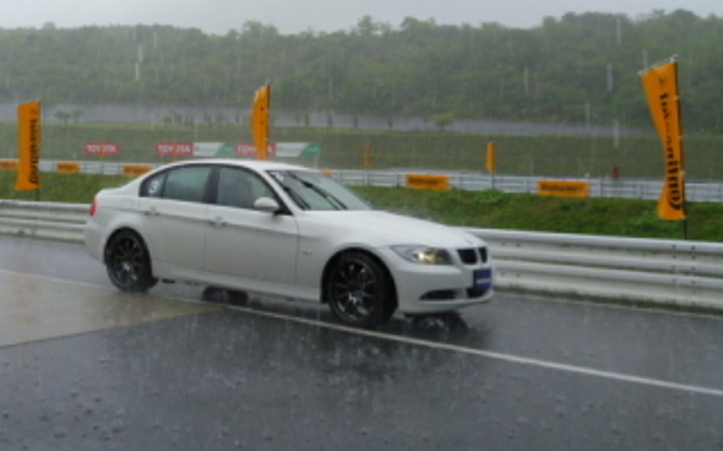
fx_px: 788
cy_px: 109
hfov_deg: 48.9
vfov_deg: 31.3
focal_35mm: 40
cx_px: 283
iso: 80
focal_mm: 5
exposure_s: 1/160
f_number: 2.8
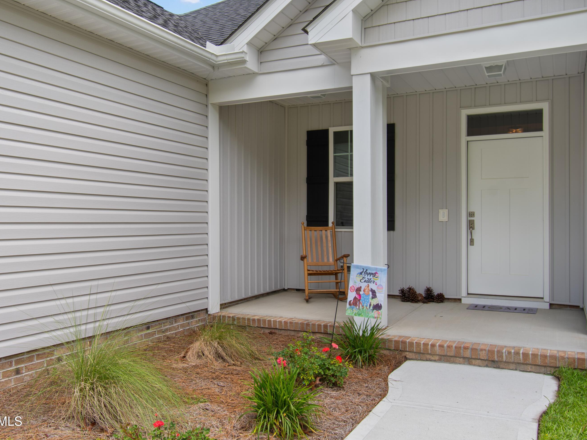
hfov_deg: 55.2
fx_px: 560
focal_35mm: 33
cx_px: 262
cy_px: 218
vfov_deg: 43.0
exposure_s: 1/160
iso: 100
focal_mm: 20
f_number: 6.3
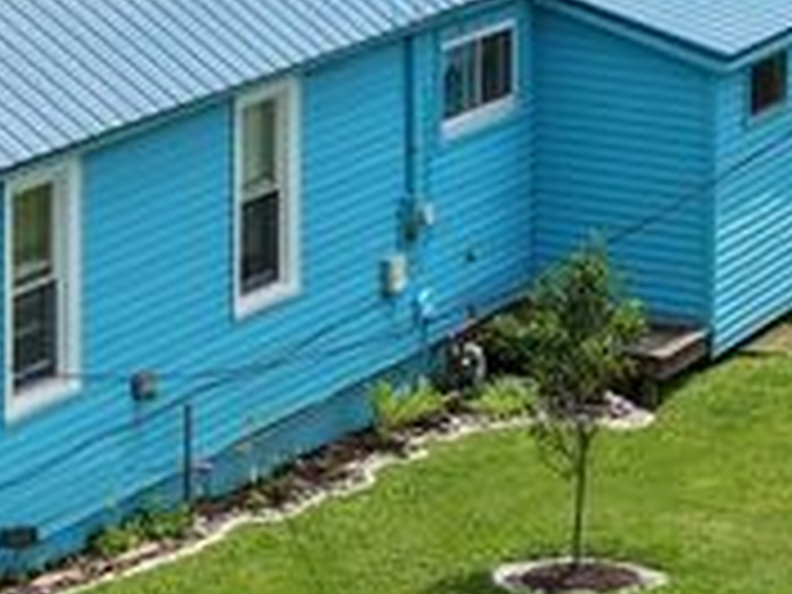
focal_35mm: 199
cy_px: 205
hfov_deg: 9.8
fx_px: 4553
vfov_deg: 7.5
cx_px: -212
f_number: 2.8
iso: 100
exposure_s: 1/800
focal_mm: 19.35
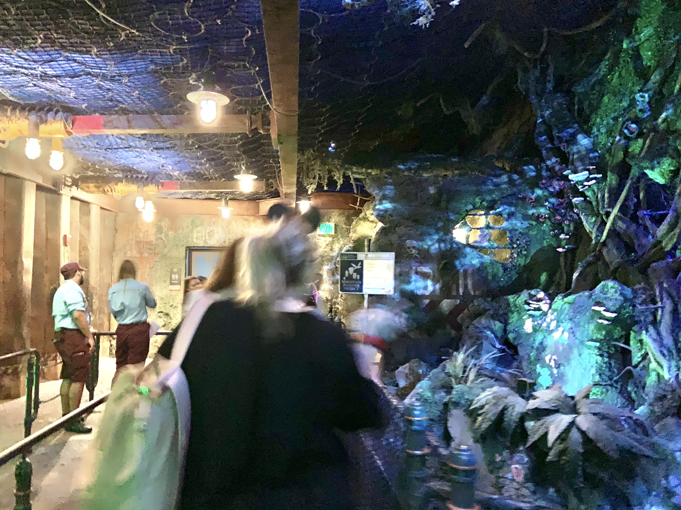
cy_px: 255
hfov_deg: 67.3
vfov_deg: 53.1
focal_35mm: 26
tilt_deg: +1.4
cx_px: 340
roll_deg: -0.6
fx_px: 511
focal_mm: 4.25
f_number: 1.8
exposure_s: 1/4
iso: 640
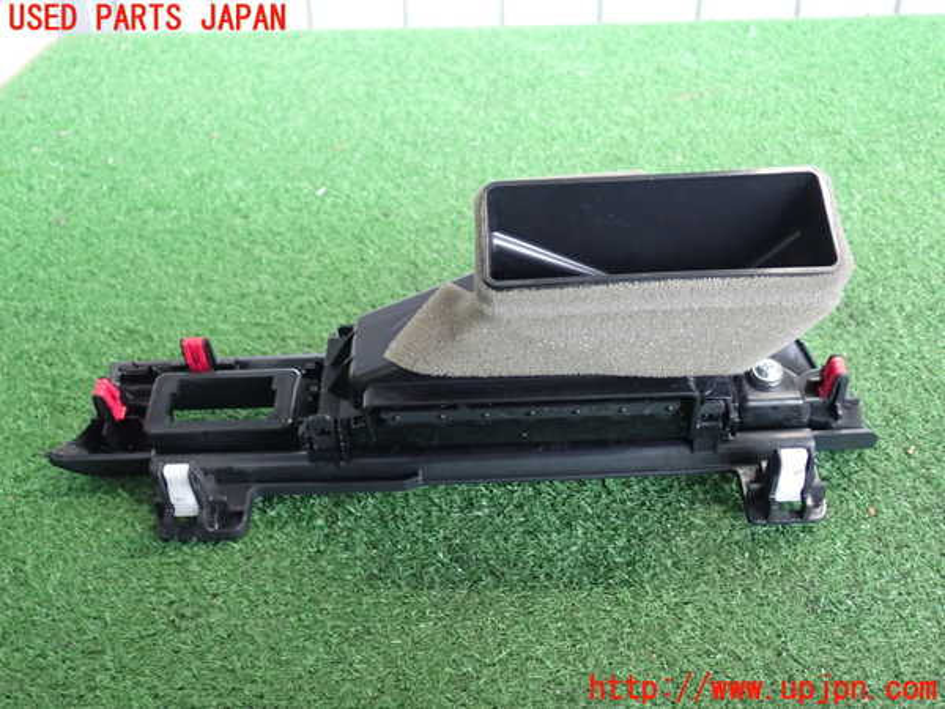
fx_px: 1037
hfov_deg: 49.0
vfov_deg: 37.7
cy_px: 354
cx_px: 472
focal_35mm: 38
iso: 800
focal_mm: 6.83
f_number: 2.7
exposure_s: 1/40
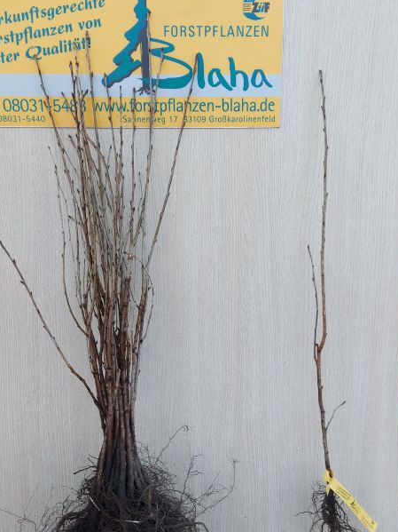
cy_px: 318
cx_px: 208
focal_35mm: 32
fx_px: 491
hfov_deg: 44.1
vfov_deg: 56.4
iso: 32
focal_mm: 5.23
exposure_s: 1/100
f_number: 1.8
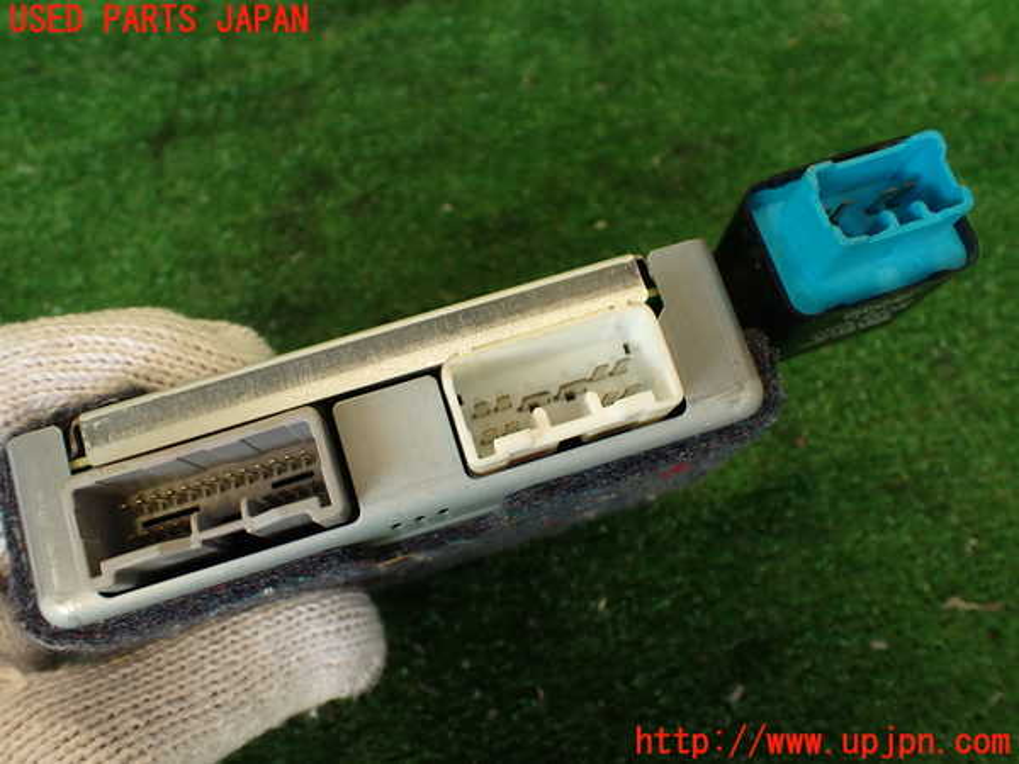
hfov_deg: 60.0
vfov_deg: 46.8
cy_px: 382
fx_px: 883
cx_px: 510
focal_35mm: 30
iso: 160
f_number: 2.3
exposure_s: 1/60
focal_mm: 5.4
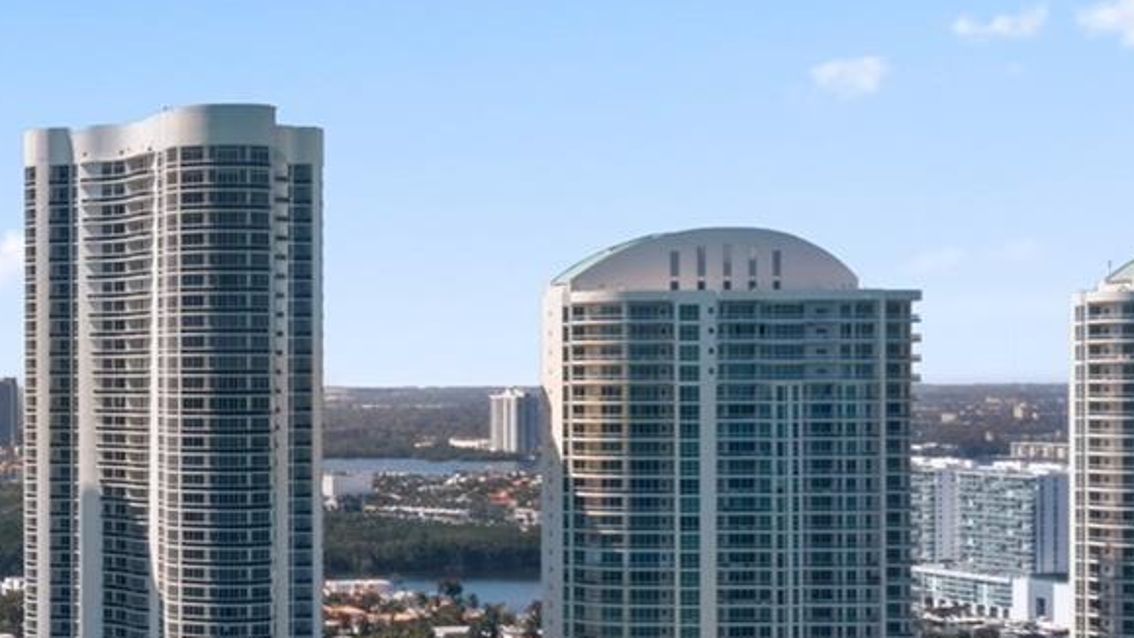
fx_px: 2436
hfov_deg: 23.3
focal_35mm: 81
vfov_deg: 14.9
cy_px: 457
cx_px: -327
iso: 100
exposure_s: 1/240
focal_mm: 10.26
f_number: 11
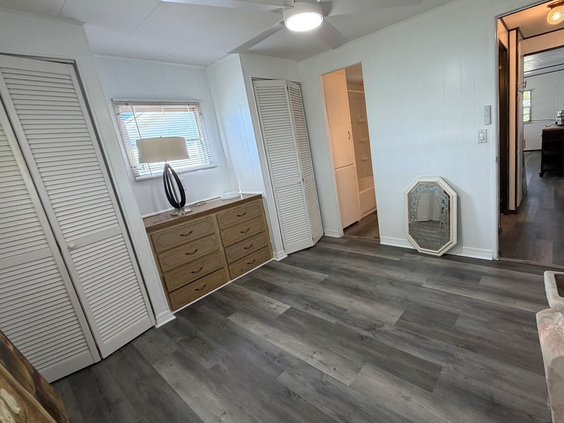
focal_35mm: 17
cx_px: 338
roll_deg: +8.8
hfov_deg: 89.9
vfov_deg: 74.6
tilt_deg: -12.2
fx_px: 277
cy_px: 198
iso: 200
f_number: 2.2
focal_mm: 2.22
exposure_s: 1/120
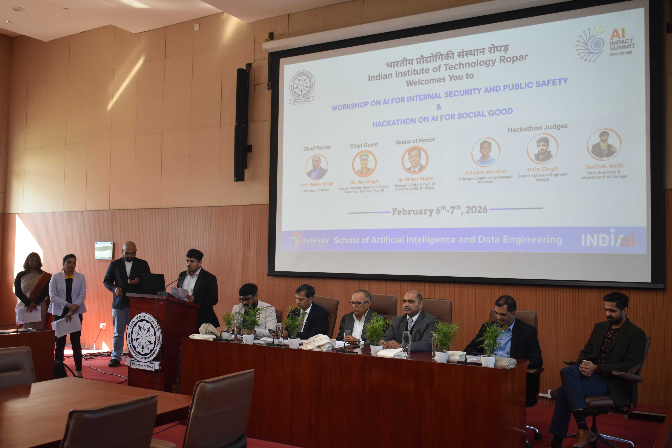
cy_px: 224
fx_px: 672
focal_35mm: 36
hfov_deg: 53.1
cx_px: 336
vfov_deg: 36.9
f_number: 3.8
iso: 900
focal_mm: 24
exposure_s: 1/60
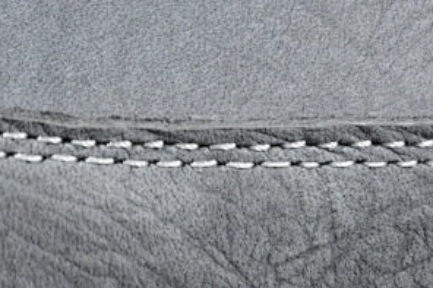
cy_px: -30
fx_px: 2440
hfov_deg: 10.1
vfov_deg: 6.7
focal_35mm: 203
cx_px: 124
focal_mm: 50
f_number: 6.3
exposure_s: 1/125
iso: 1000
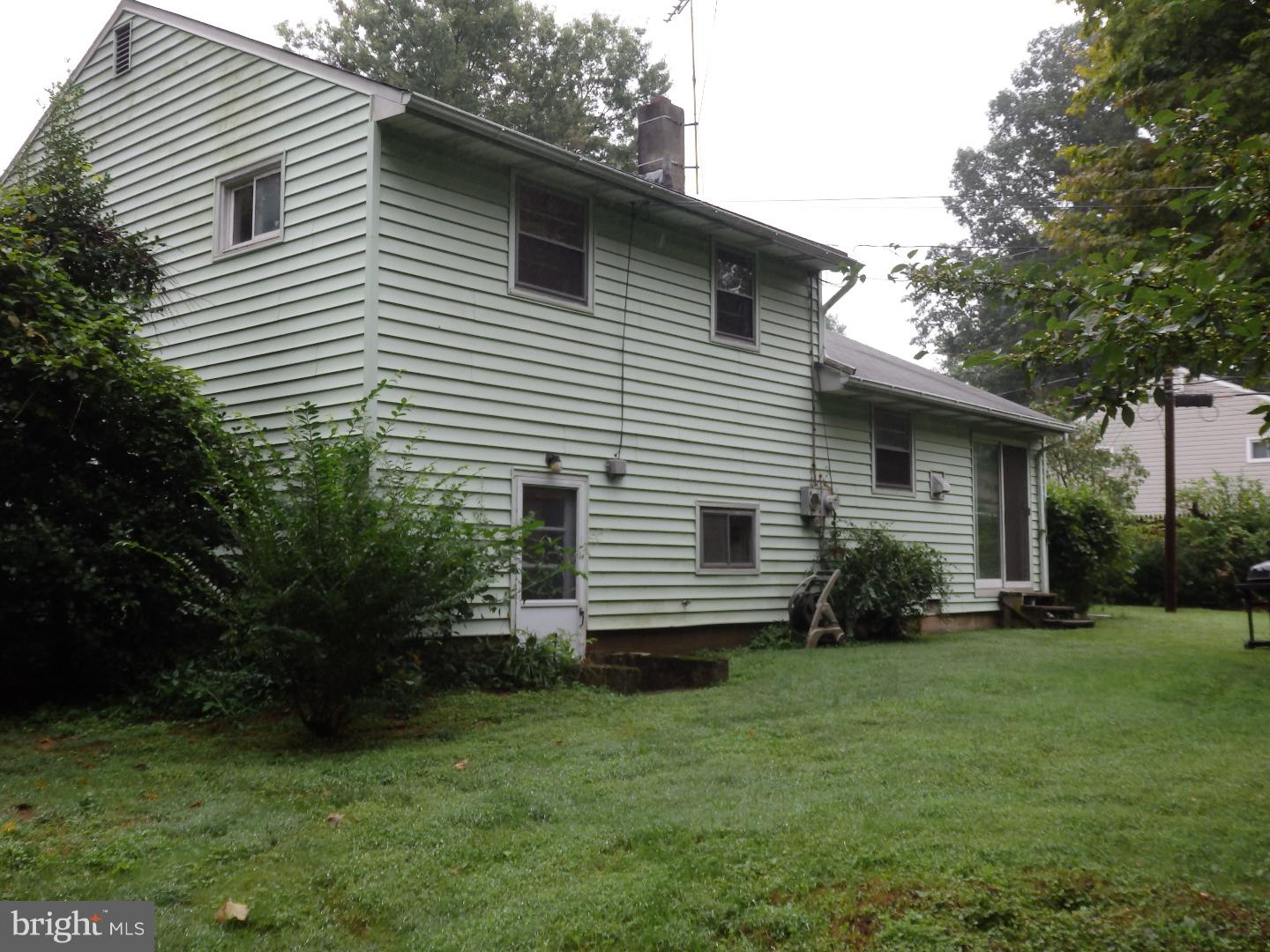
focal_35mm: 33
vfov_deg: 42.9
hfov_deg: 55.4
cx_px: 635
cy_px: 476
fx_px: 1211
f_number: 3.4
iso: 100
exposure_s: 1/200
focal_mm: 6
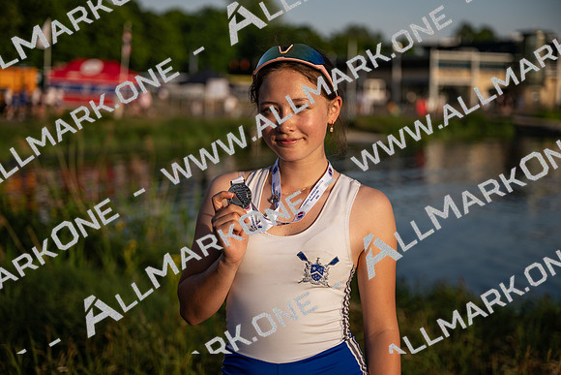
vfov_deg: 22.6
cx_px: 280
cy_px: 188
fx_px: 935
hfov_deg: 33.4
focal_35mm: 60
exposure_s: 1/2000
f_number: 2.8
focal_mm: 60
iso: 64
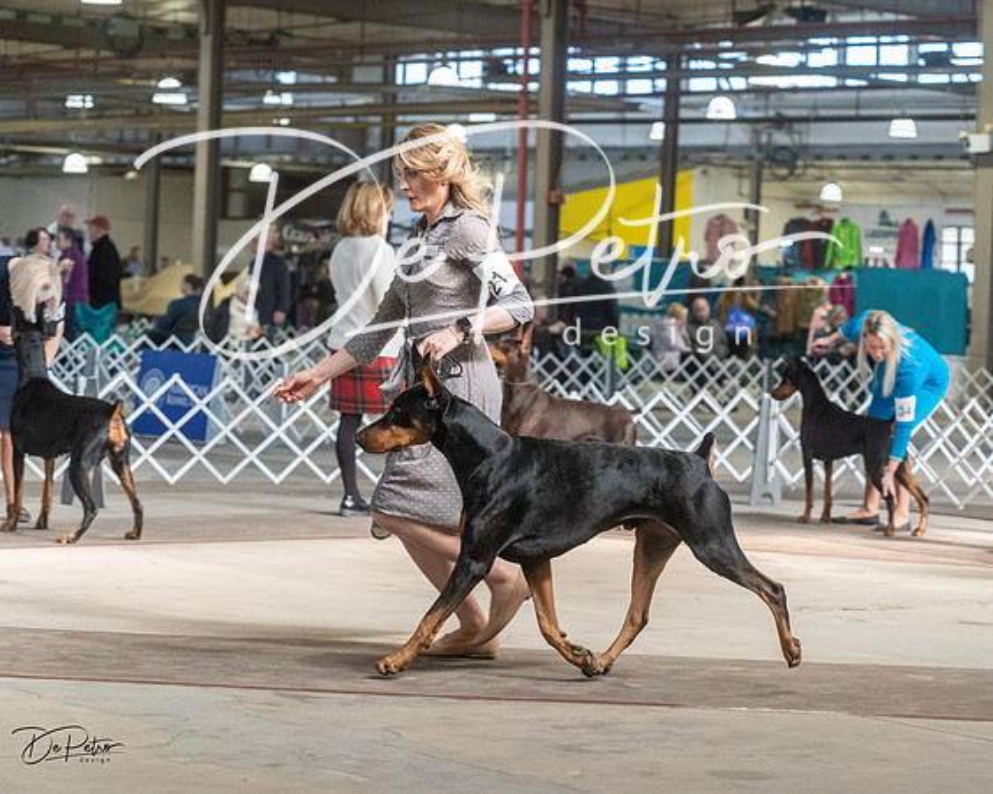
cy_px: 397
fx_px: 3011
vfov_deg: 15.0
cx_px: 596
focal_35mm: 102
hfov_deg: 18.7
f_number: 5
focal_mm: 91
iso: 6400
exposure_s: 1/400
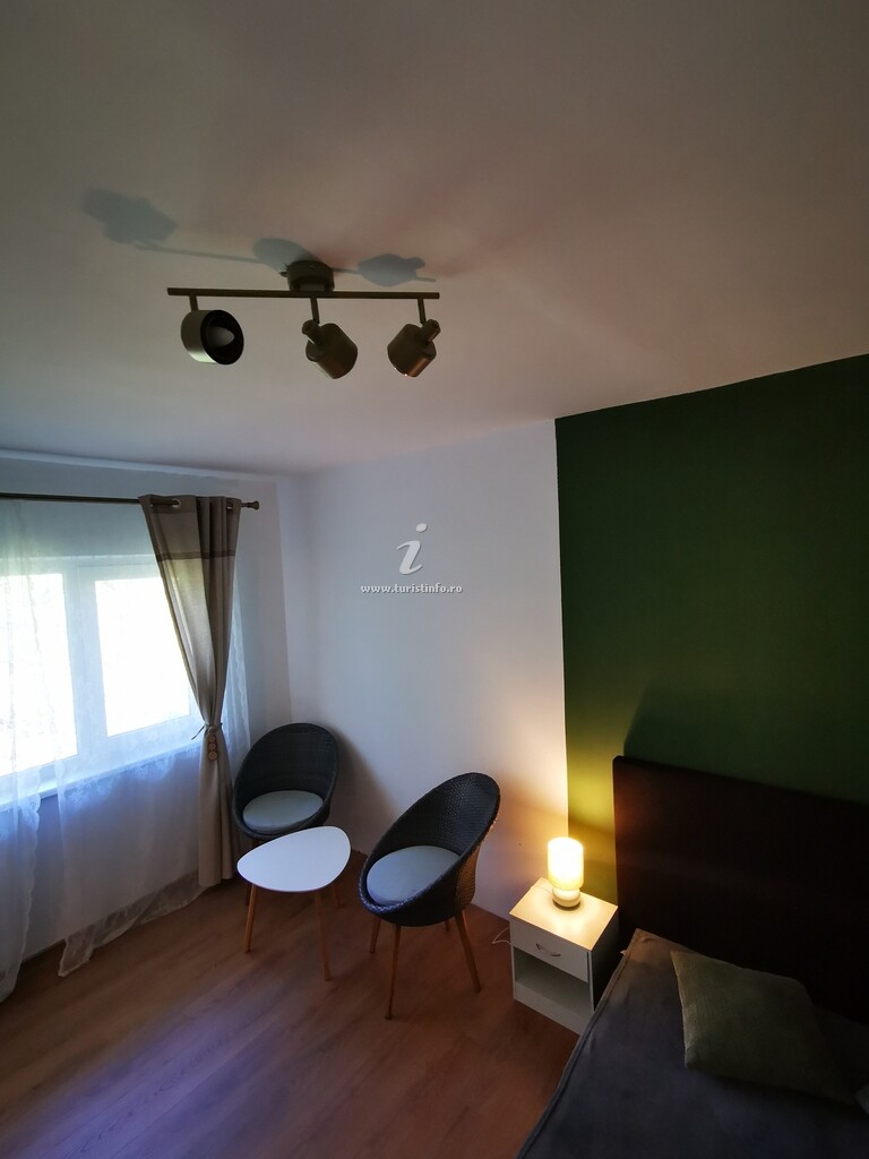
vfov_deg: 94.5
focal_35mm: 16
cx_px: 434
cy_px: 580
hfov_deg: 78.1
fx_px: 536
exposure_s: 1/30
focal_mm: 2.35
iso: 200
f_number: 2.2
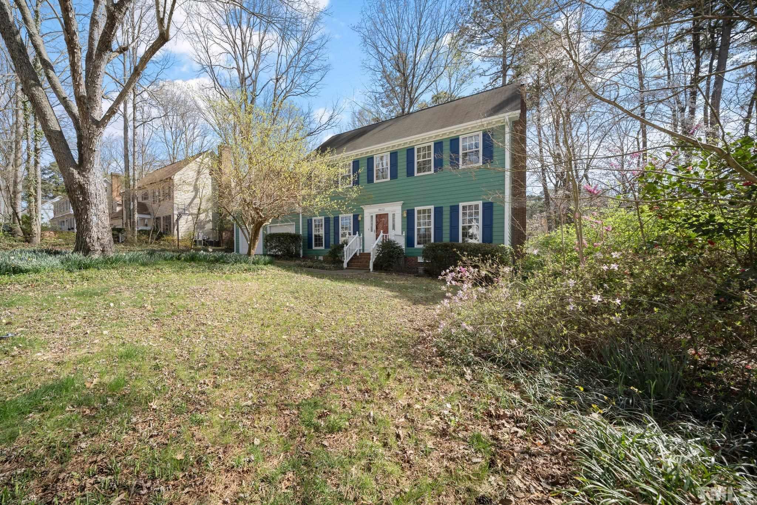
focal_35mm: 12
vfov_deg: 90.0
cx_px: 378
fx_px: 252
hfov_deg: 112.6
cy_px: 252
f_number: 9
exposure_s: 1/125
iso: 100
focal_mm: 12
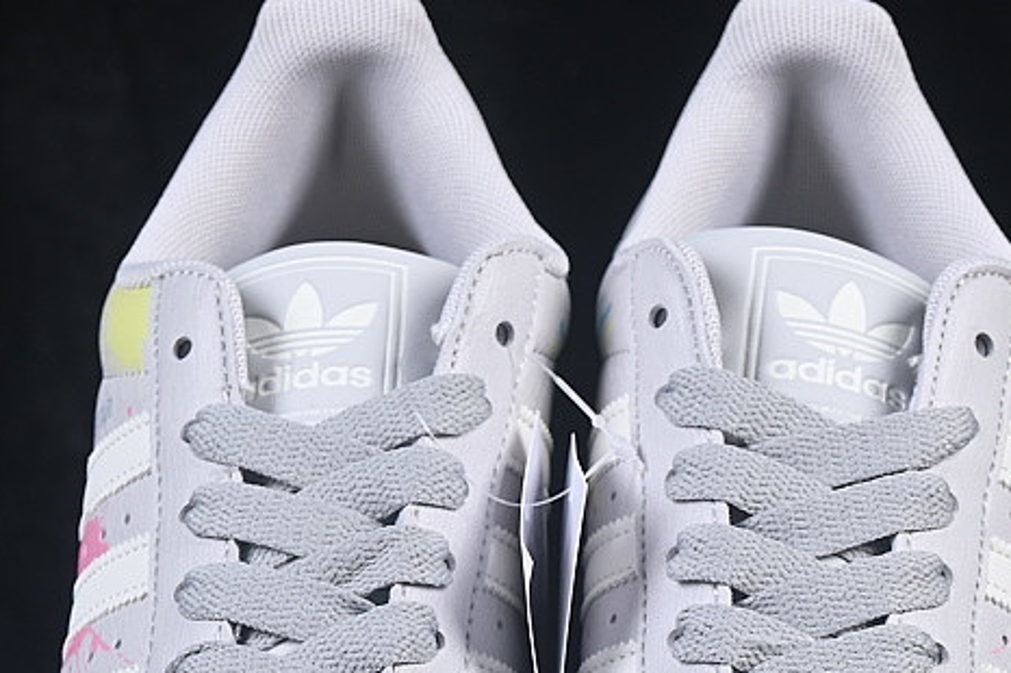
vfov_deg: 7.8
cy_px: 764
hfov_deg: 11.8
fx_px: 4883
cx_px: 549
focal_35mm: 174
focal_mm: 50
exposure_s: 1/80
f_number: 8
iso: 160
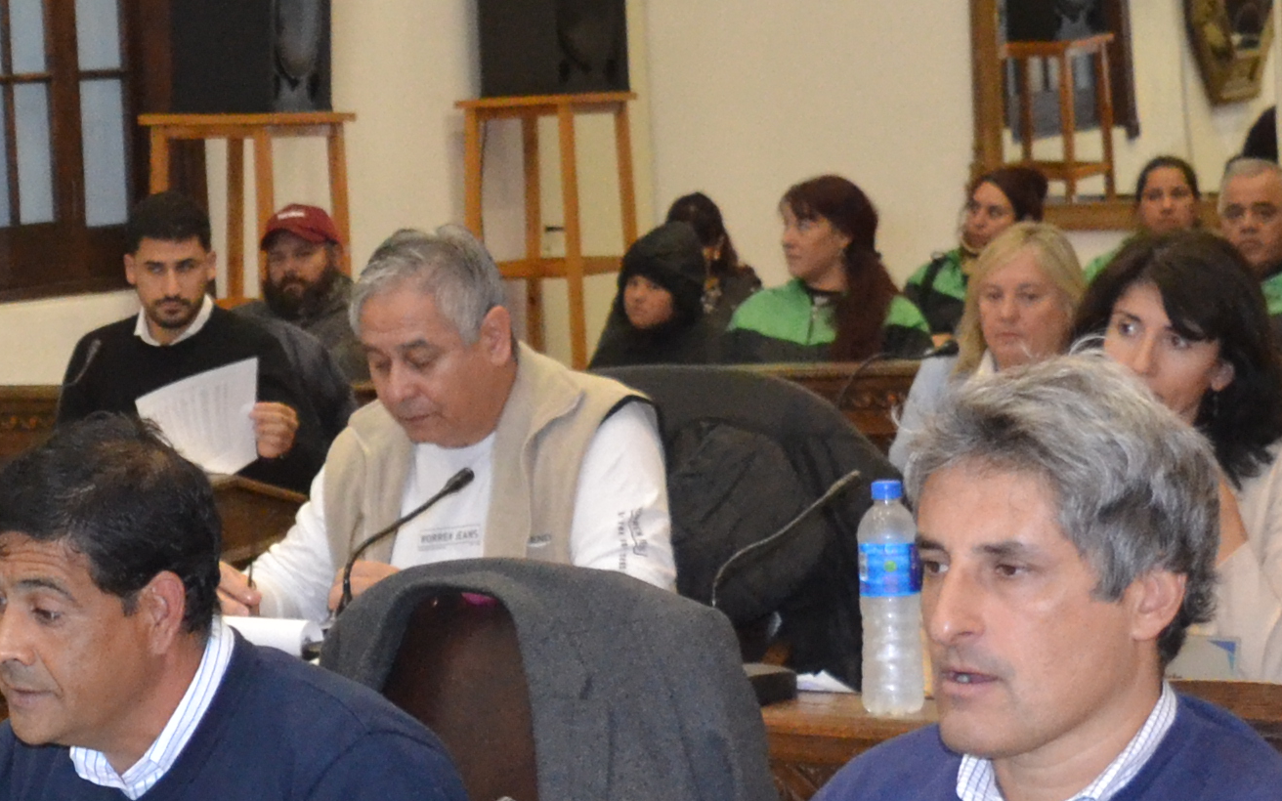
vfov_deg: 11.6
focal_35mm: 113
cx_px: 7
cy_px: 453
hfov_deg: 18.0
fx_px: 3941
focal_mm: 21
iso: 2000
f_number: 3.8
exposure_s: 1/60
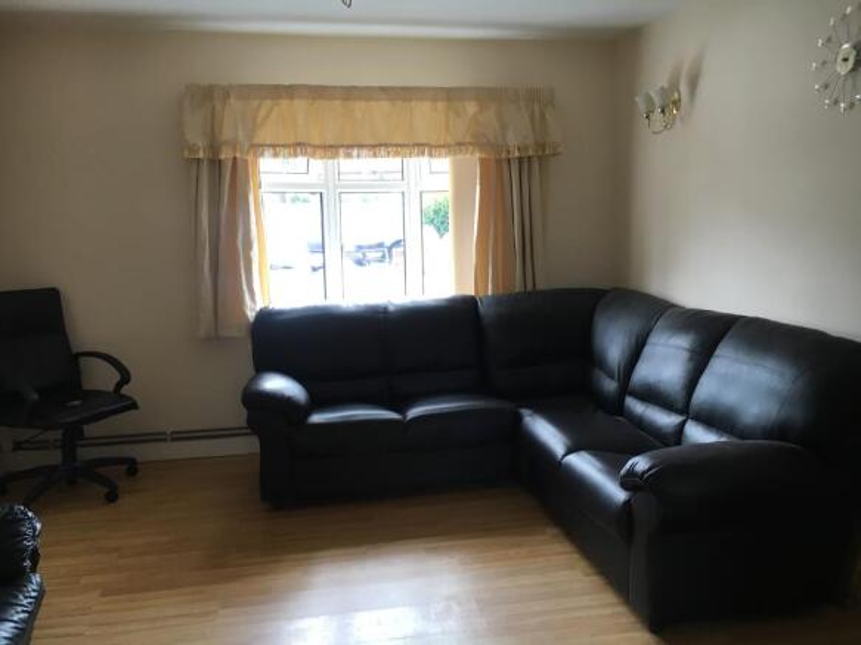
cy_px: 322
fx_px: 721
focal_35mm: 29
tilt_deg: -7.5
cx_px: 430
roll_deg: +1.0
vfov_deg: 48.2
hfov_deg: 61.7
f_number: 2.2
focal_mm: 4.15
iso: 32
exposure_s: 1/33
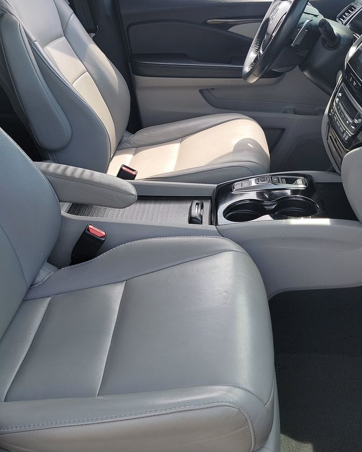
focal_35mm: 42
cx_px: 183
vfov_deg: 43.6
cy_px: 182
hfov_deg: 35.7
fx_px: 562
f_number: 1.8
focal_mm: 6.7
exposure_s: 1/175
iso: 50
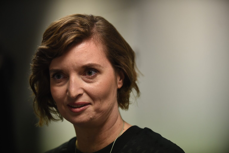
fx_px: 668
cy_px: 76
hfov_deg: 19.5
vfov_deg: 13.0
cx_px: 114
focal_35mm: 105
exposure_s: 1/200
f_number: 2.8
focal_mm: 105
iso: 1100
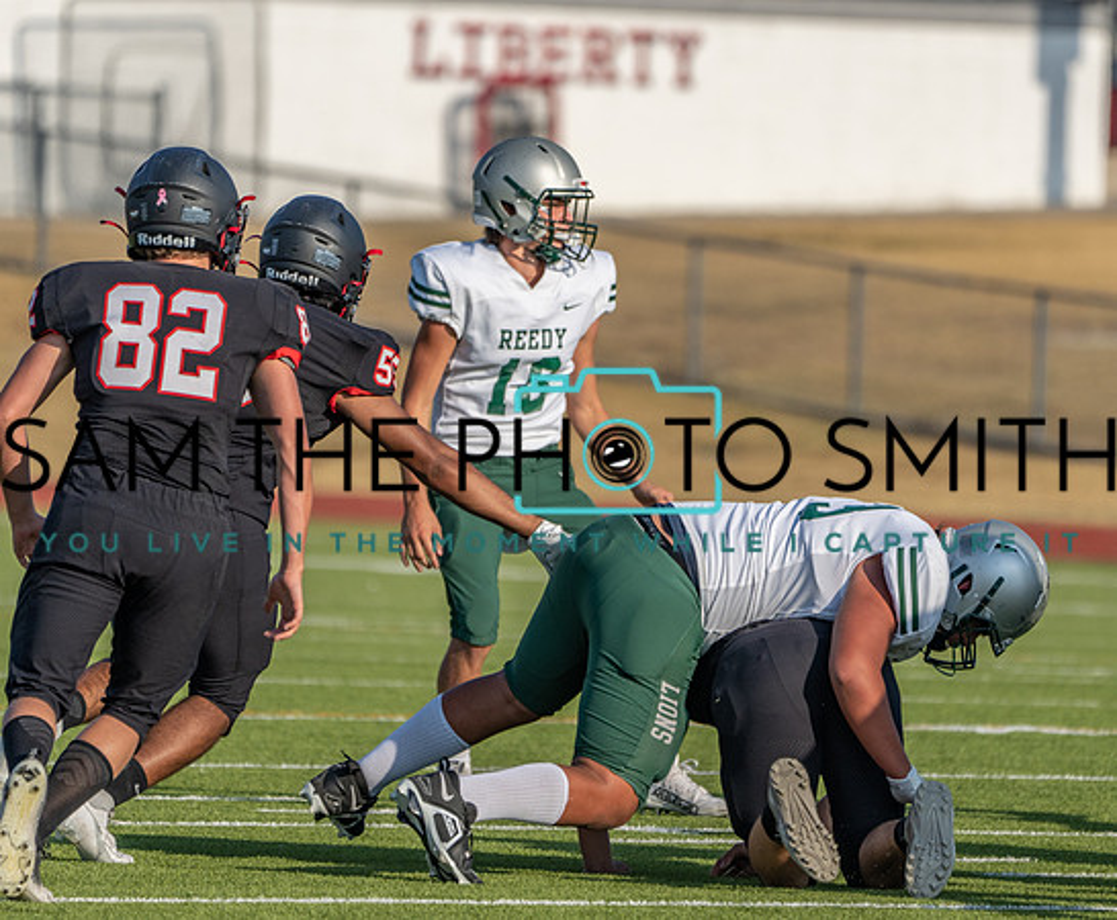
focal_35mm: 560
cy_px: 431
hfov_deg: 3.4
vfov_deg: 2.8
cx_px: 630
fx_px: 18725
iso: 125
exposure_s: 1/1250
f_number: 5.6
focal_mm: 400
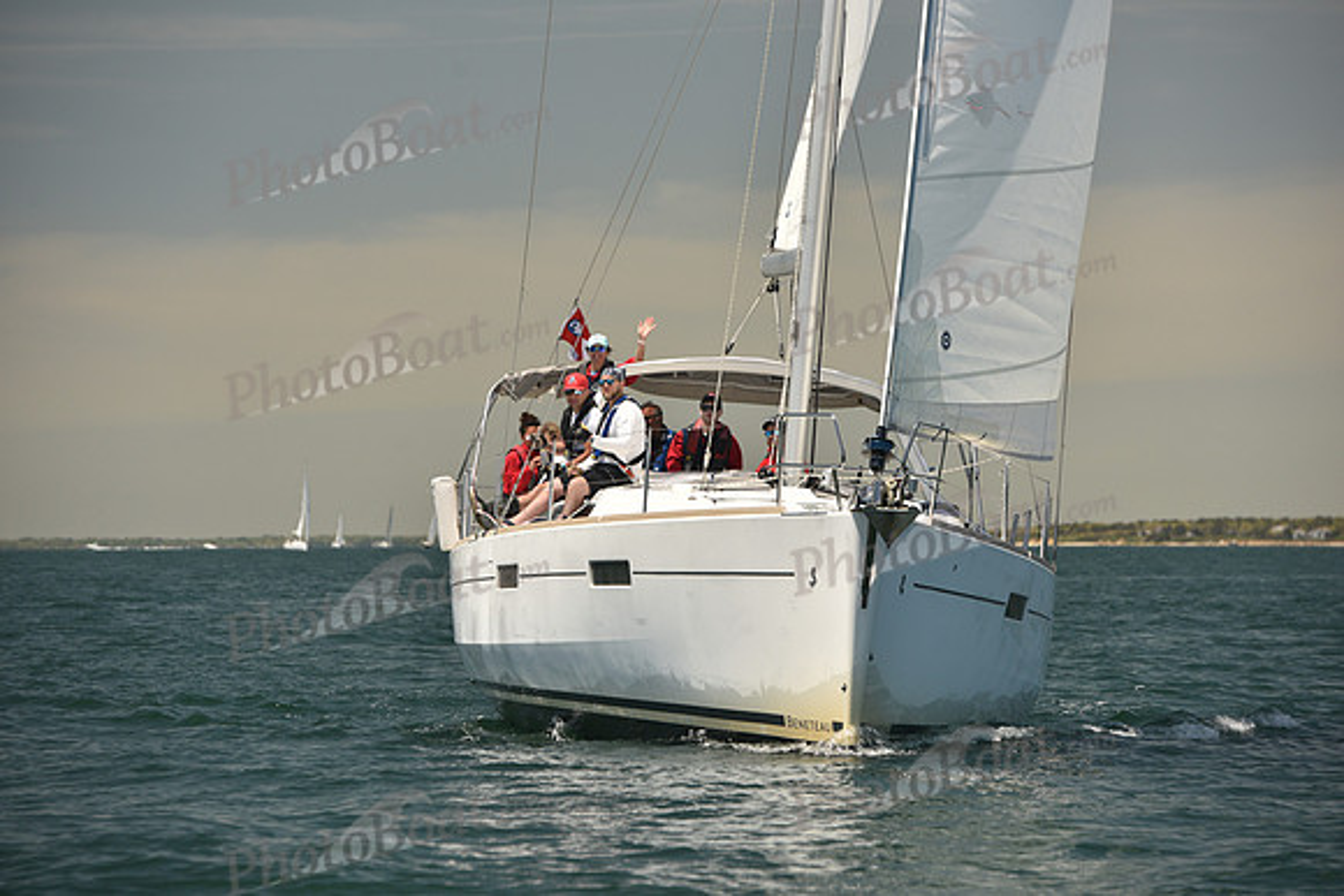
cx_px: 672
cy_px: 448
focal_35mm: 170
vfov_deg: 8.1
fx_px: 6348
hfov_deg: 12.1
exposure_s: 1/800
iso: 250
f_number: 6.3
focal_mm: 170
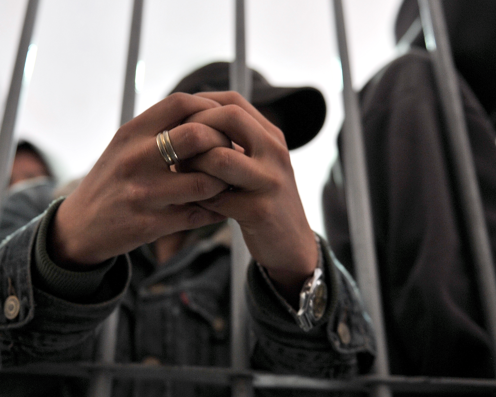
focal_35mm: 48
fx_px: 705
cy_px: 210
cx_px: 193
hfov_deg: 38.6
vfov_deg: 31.4
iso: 1250
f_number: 2.8
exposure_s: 1/10
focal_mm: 32
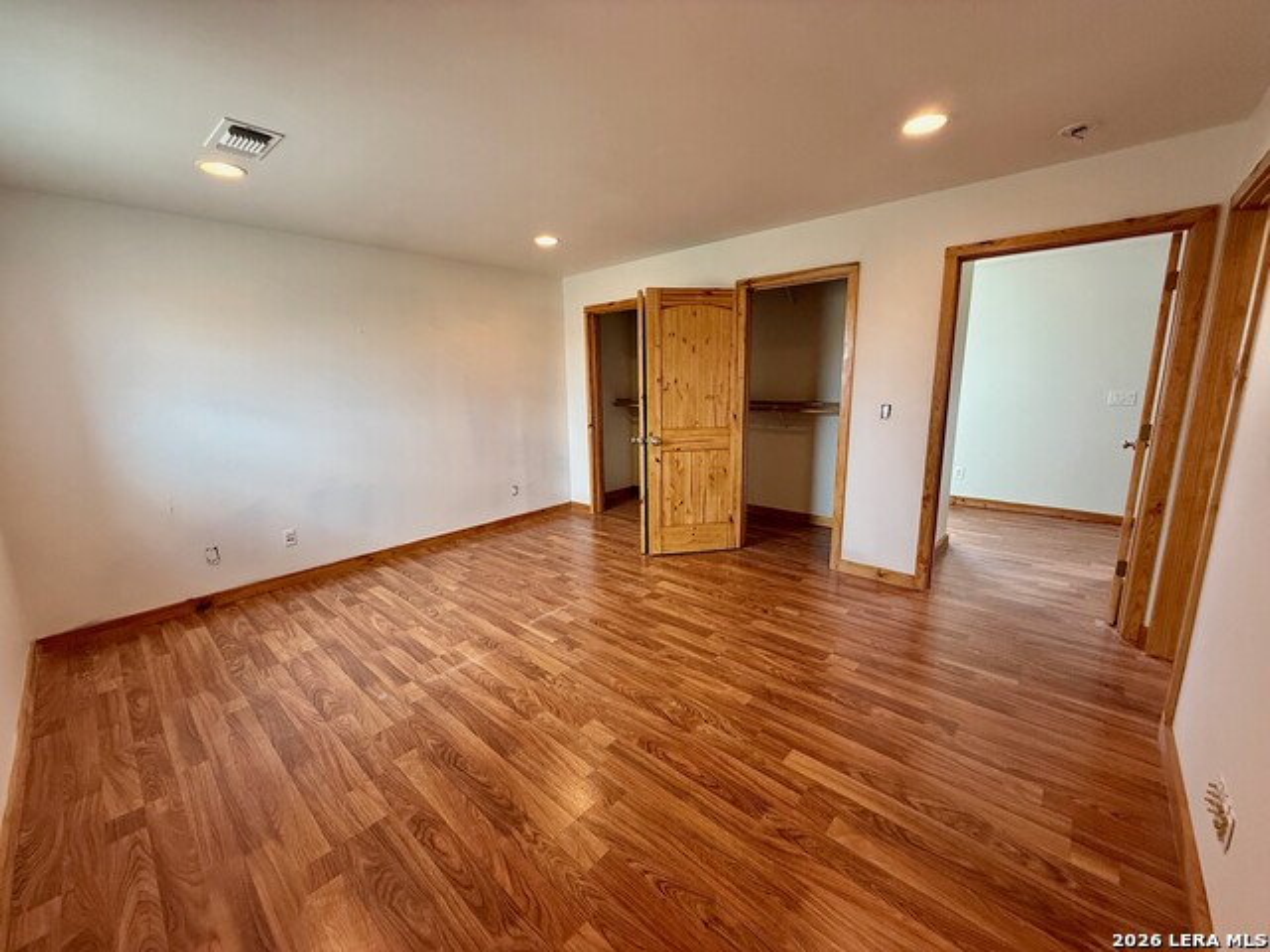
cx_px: 635
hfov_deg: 102.1
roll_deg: +0.9
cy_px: 476
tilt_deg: -11.6
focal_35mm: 14
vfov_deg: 85.7
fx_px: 514
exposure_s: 1/120
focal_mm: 2.22
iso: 320
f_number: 2.2
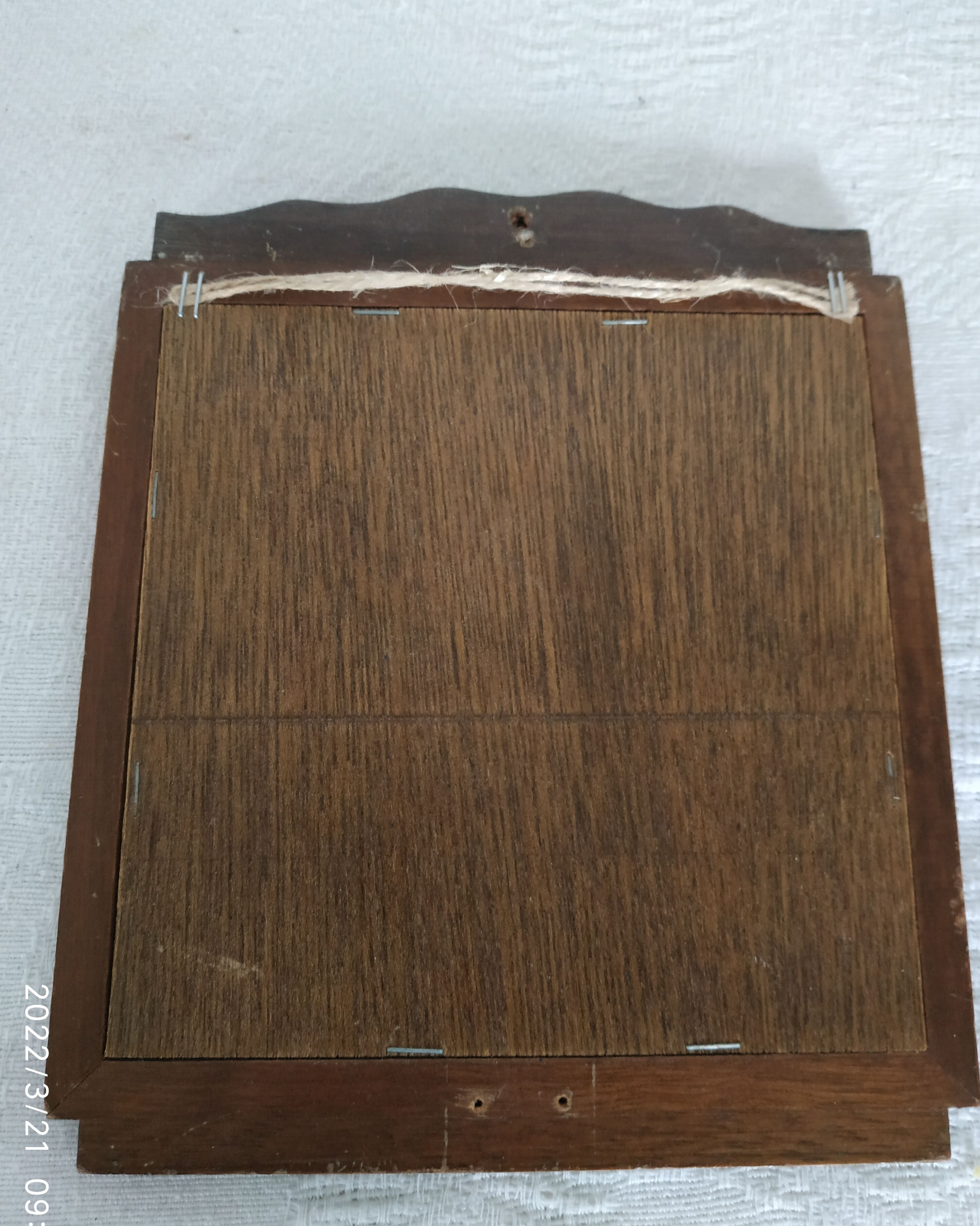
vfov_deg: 66.0
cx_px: 491
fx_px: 943
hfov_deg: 54.9
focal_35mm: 26
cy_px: 632
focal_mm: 3.94
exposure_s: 1/20
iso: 640
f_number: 1.9
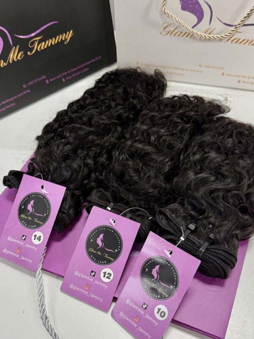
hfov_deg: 56.8
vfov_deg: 71.6
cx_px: 127
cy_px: 170
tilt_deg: -53.6
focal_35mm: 24
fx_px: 235
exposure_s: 1/100
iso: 160
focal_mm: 6.76
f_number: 1.78
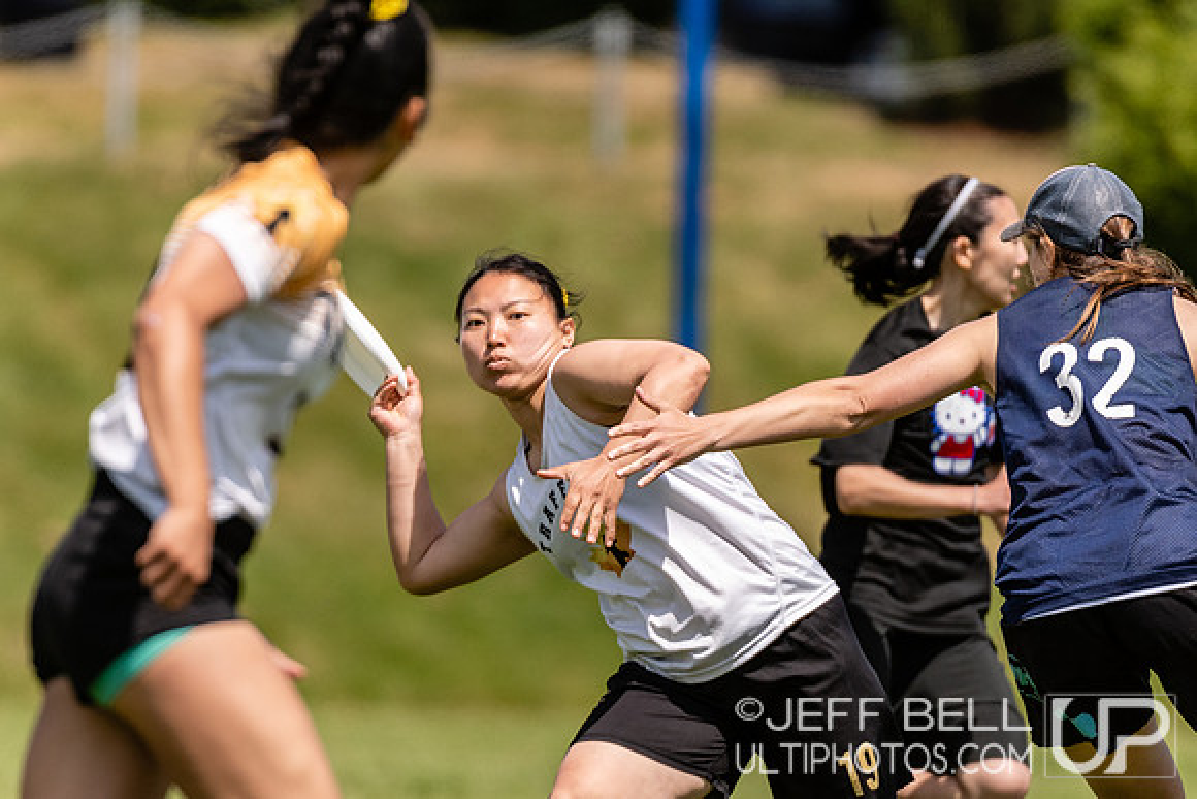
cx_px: 613
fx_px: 28072
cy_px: 542
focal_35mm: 844
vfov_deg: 1.6
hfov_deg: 2.4
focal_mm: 400
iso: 360
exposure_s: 1/2500
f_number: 4
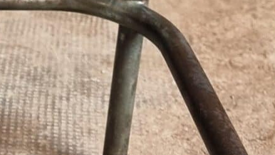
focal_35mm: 122
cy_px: 23
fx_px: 890
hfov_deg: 16.7
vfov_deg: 9.9
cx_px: -68
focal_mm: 6.7
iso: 320
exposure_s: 1/50
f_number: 1.8
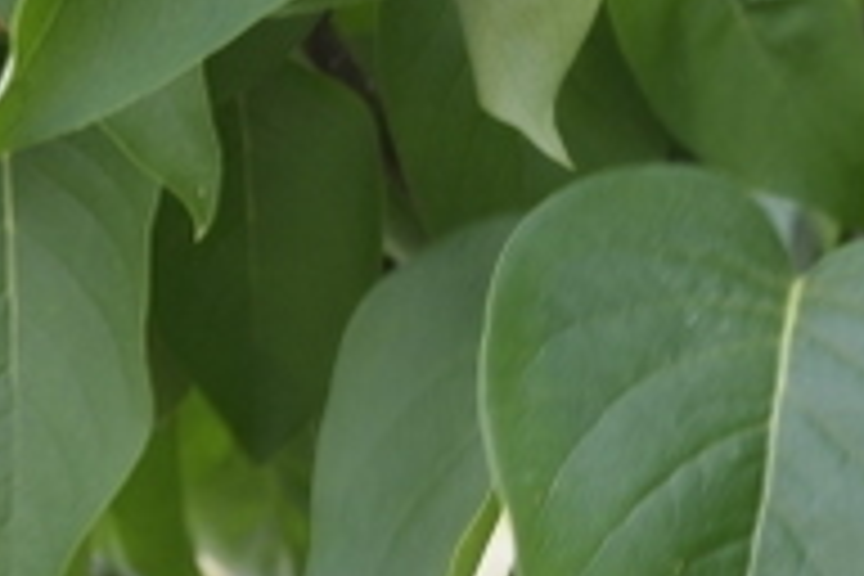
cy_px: 963
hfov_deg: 7.2
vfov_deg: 4.8
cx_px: 1400
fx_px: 6745
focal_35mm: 281
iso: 200
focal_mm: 45
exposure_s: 1/40
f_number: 6.3
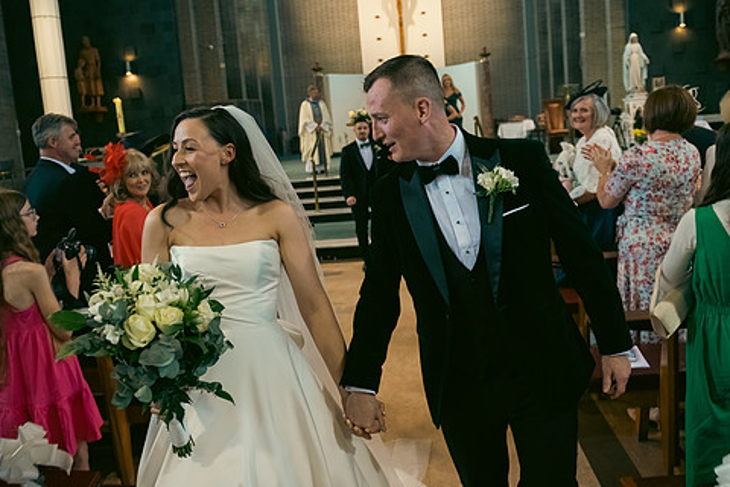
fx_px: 588
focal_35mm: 29
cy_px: 208
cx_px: 385
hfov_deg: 63.6
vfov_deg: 44.8
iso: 1000
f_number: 3.5
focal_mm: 24
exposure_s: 1/160
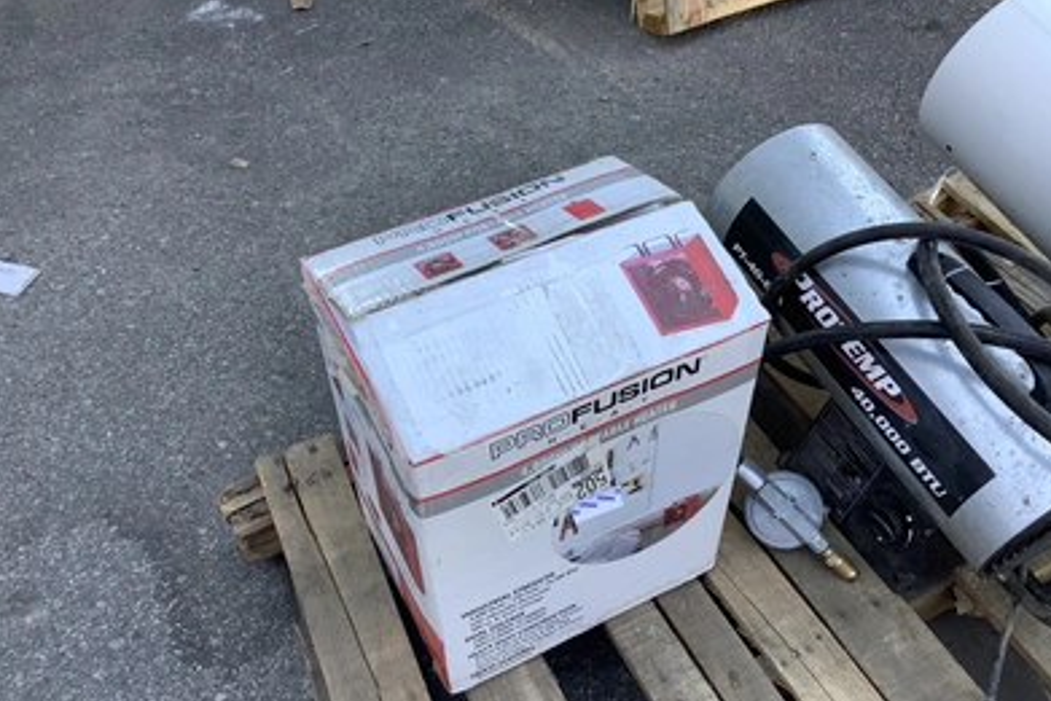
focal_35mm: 33
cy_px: 395
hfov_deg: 57.2
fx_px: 964
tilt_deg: -47.6
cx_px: 530
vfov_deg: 39.9
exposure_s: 1/292
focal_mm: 3.3
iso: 25
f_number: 2.4
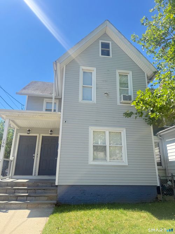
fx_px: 162
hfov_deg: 56.8
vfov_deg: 71.6
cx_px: 88
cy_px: 117
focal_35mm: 24
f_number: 1.78
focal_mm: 6.76
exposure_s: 1/2801
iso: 80
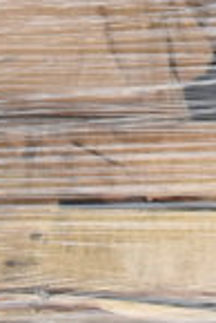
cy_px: -444
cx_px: 9
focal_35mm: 198
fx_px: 1779
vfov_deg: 9.3
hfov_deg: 6.9
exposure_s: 1/160
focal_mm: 21
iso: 200
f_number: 6.3
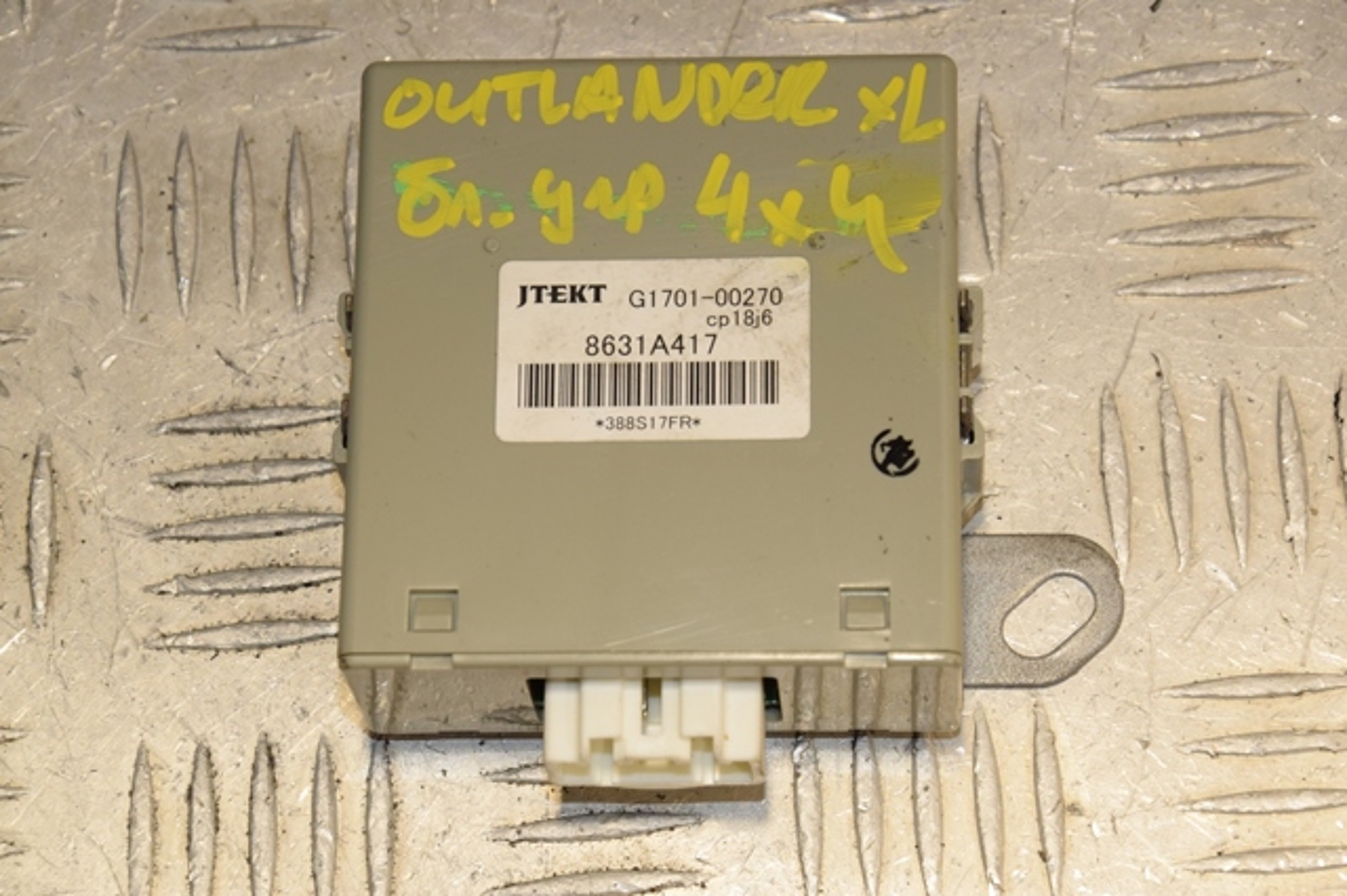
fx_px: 4487
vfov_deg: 11.4
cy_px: 448
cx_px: 674
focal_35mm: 120
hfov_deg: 17.1
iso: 800
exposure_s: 1/200
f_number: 10
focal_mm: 80
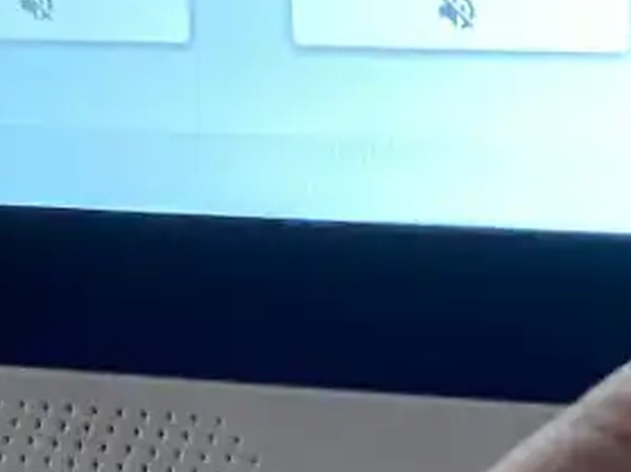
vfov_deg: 7.8
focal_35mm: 191
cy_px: 355
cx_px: 161
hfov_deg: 10.3
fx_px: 3480
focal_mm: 4.25
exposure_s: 1/60
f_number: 1.8
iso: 400
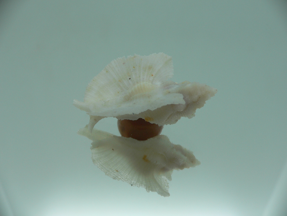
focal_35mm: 35
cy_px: 108
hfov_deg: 52.6
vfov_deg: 40.7
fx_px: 290
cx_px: 144
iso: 80
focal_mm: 4.6
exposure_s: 1/60
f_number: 2.8
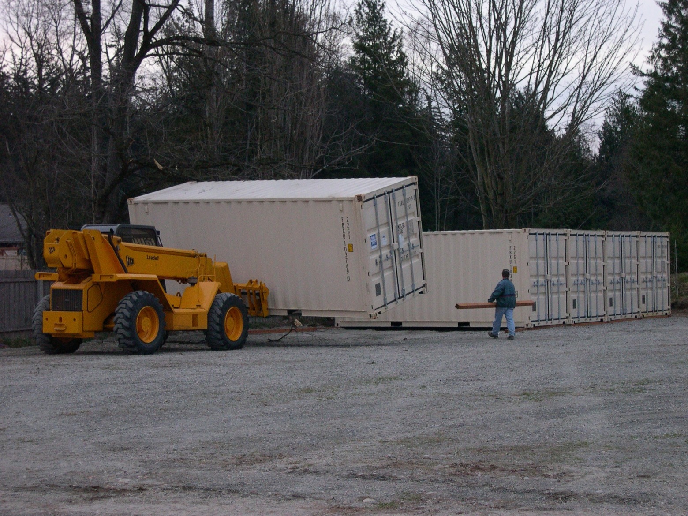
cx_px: 344
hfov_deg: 25.3
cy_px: 258
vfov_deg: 19.1
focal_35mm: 77
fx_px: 1530
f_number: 4
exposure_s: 1/60
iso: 400
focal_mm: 16.3
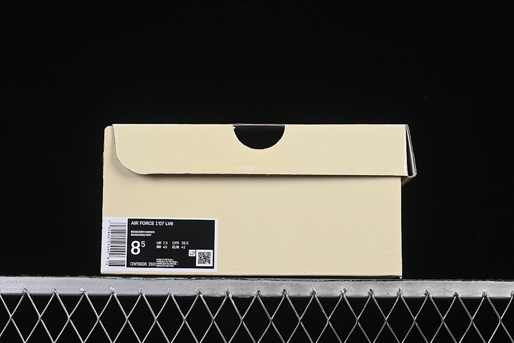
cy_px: 172
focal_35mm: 75
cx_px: 257
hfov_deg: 27.0
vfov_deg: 18.2
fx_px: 1071
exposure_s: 1/80
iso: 160
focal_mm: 50
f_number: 8
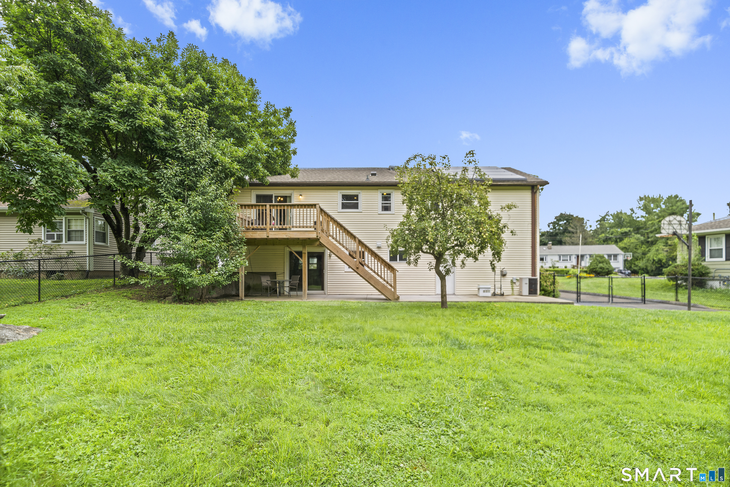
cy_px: 244
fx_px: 345
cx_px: 365
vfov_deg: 70.4
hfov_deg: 93.3
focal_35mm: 17
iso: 320
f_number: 7.1
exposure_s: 1/50
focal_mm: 17
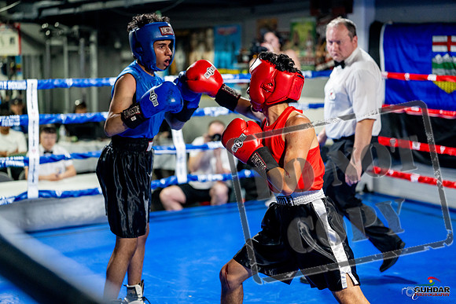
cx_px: 228
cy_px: 152
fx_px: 798
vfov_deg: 21.6
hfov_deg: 31.9
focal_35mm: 63
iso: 4000
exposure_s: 1/800
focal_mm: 63
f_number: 2
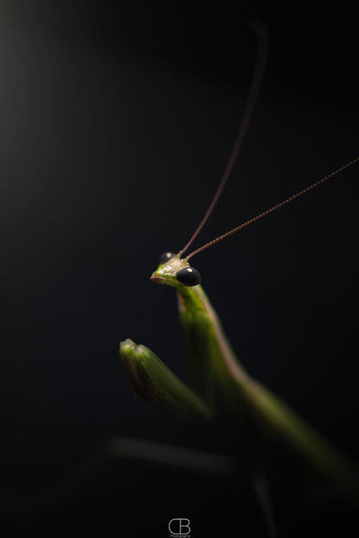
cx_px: 180
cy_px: 269
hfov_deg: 13.0
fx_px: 1571
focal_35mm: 105
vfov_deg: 19.5
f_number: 7.1
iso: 500
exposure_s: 1/100
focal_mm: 105
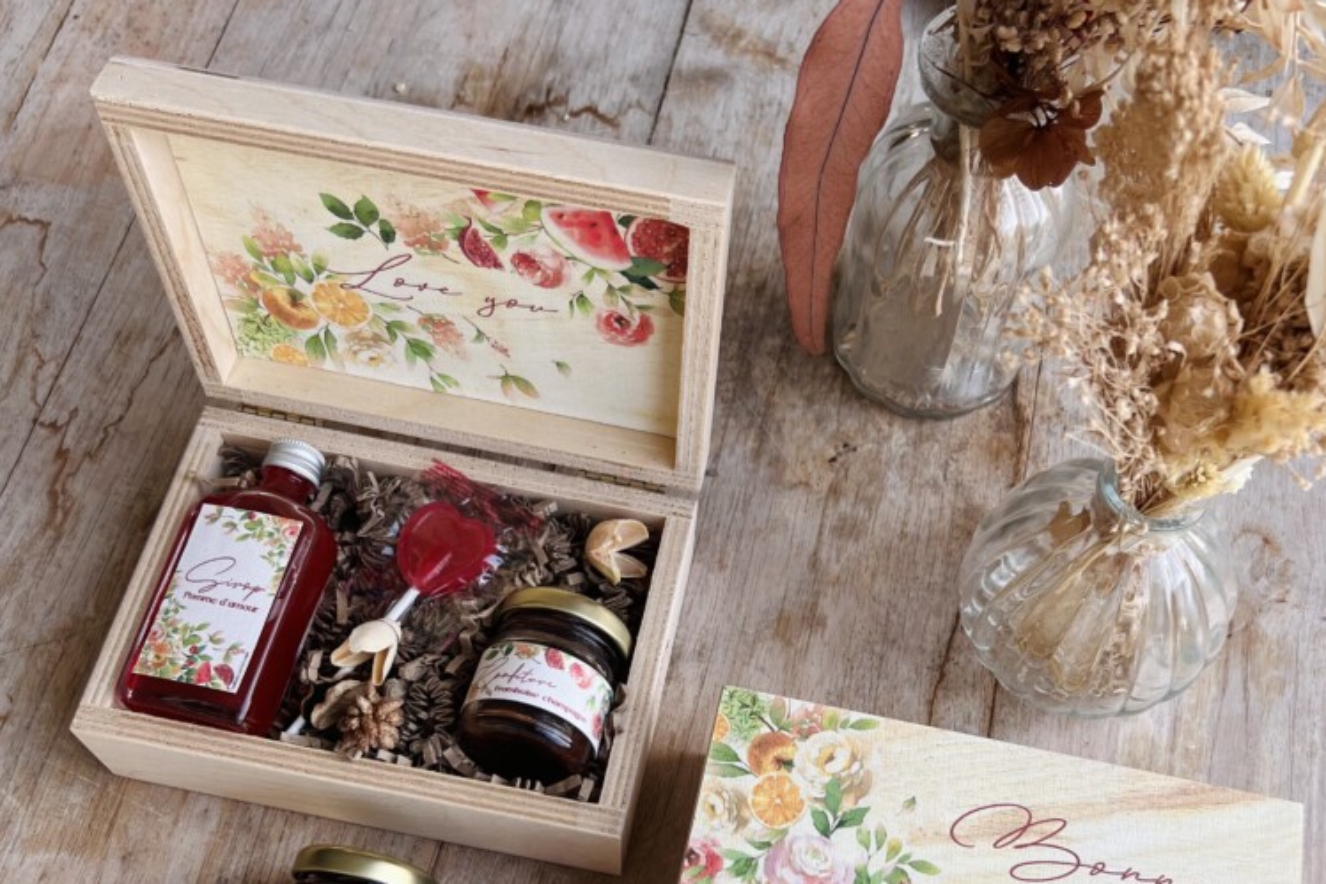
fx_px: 1363
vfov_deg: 35.0
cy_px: 687
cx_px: 668
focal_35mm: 37
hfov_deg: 51.9
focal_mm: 5.7
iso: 50
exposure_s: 1/458
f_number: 1.5
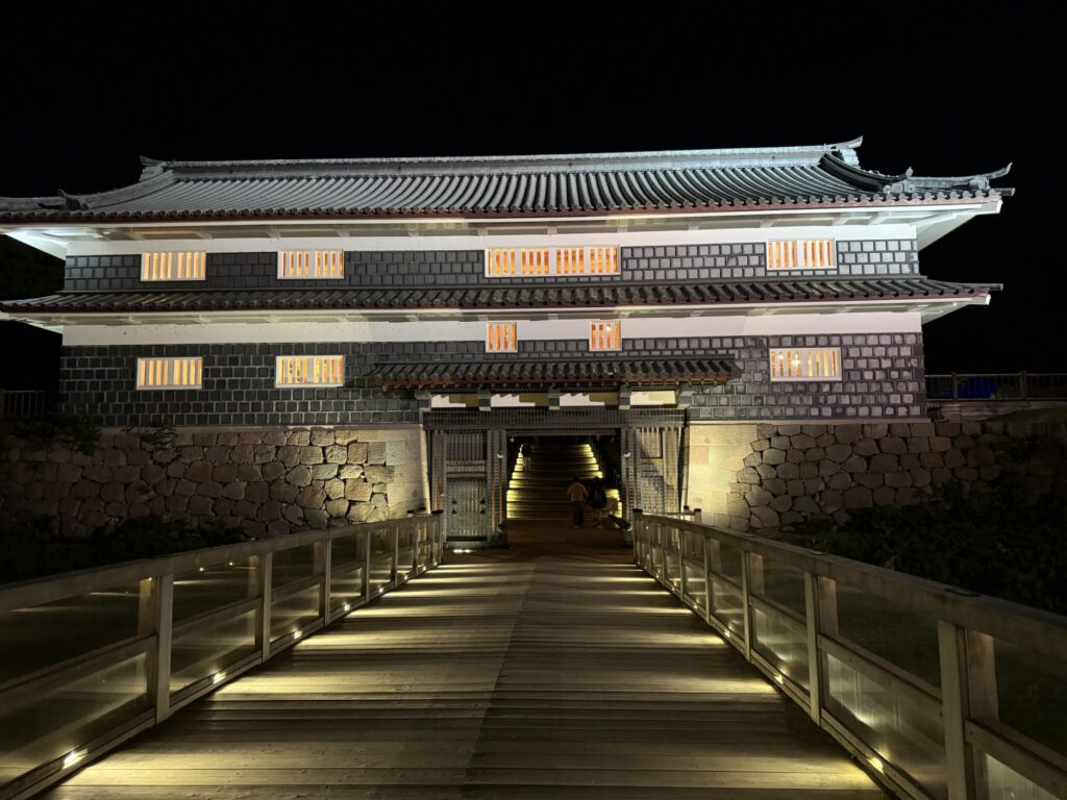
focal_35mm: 24
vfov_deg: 56.8
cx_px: 534
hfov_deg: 71.6
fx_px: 740
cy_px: 400
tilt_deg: +5.2
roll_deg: +1.3
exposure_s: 1/40
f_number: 1.78
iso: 1000
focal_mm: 6.76
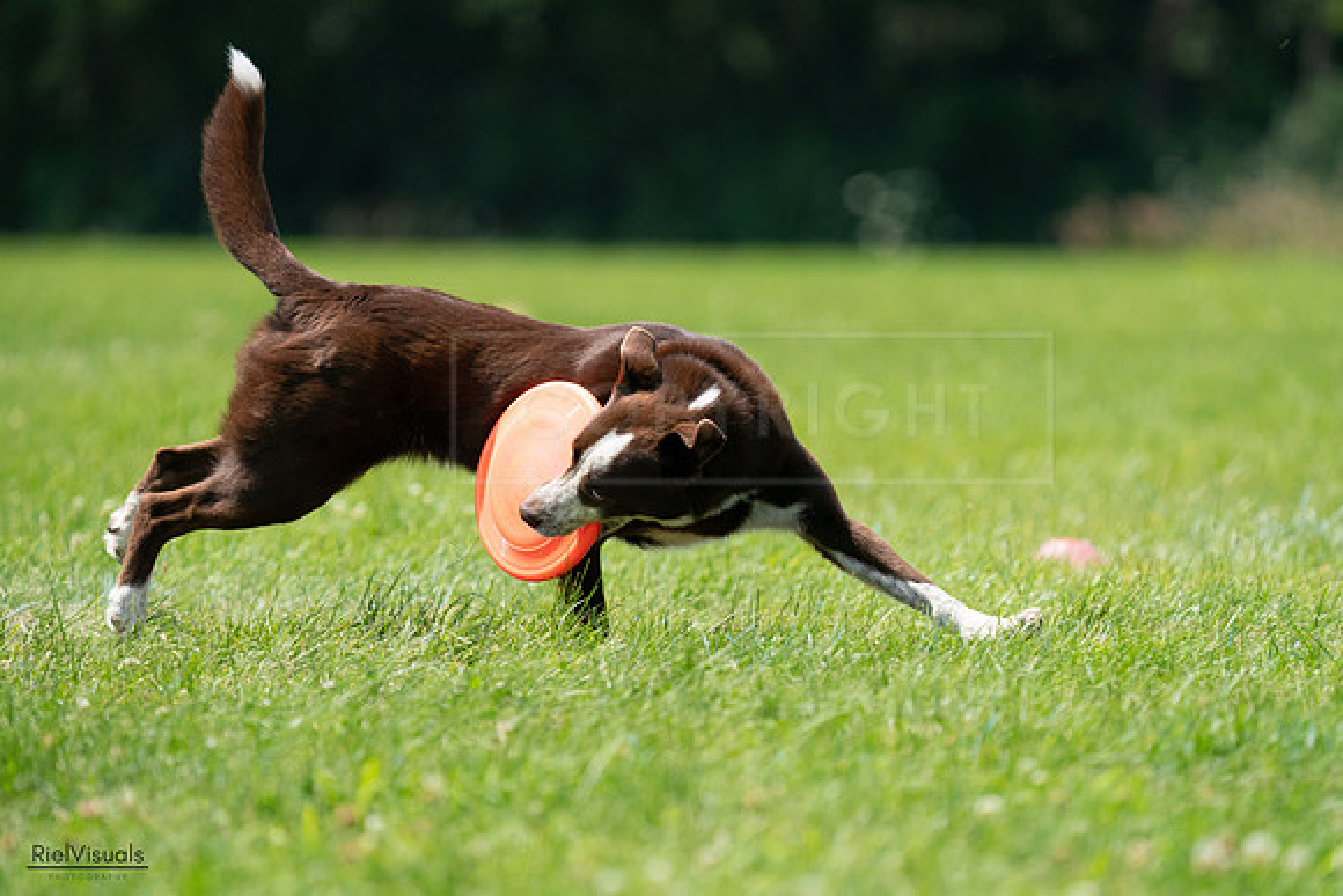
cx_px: 672
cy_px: 448
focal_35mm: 385
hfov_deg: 5.4
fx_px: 14365
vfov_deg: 3.6
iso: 1600
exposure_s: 1/4000
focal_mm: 385
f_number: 6.3
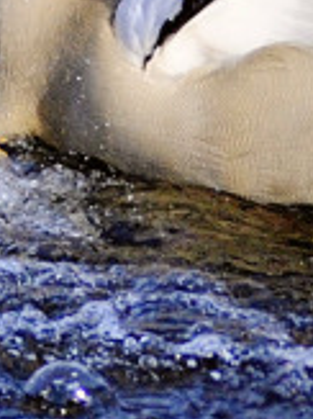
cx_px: 69
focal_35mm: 634
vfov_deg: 3.1
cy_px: -225
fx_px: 7654
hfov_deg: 2.3
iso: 500
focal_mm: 70
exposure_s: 1/2000
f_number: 3.2
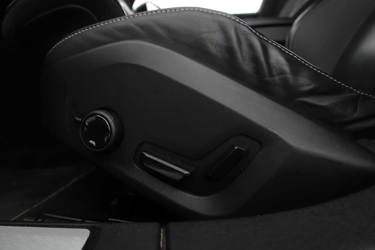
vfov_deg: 53.1
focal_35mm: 24
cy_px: 125
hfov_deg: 73.7
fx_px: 250
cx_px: 188
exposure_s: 1/30
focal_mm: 8.8
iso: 1000
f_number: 2.5
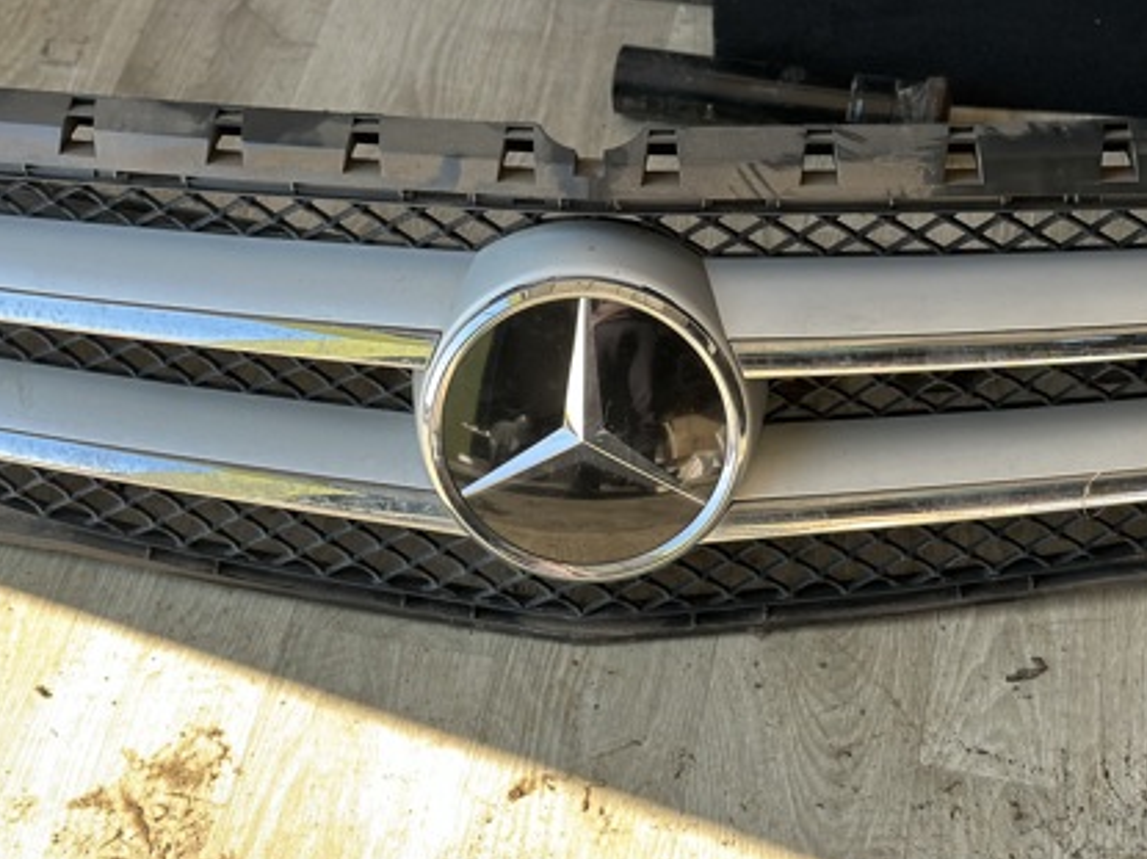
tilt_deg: -47.8
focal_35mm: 74
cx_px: 608
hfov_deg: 26.3
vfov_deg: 19.8
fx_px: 2451
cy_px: 278
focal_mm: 6.86
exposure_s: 1/428
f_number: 1.78
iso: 80
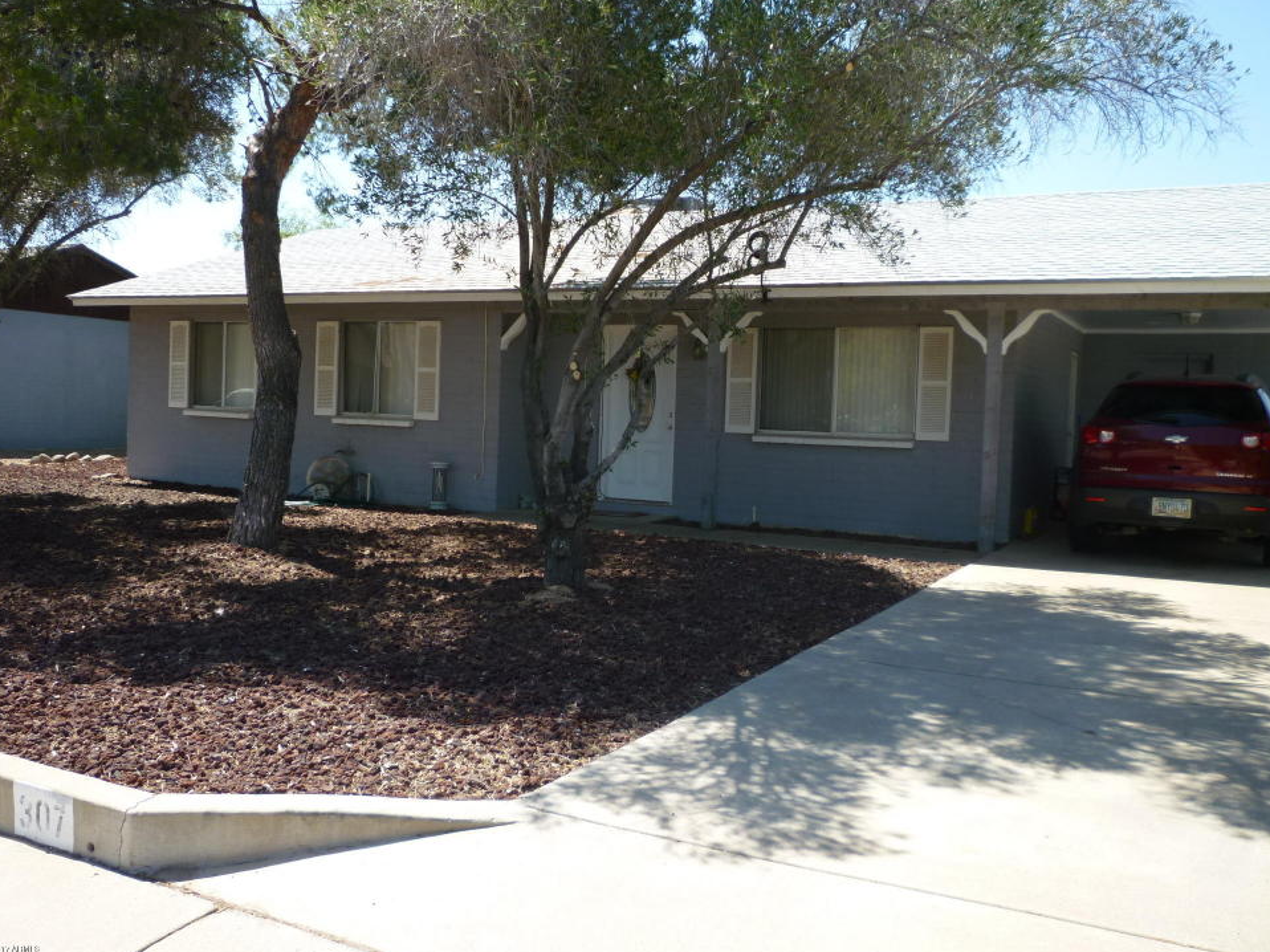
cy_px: 473
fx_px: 1137
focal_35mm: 31
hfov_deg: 58.3
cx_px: 667
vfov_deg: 45.4
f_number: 3.3
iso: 80
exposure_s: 1/320
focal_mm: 5.2
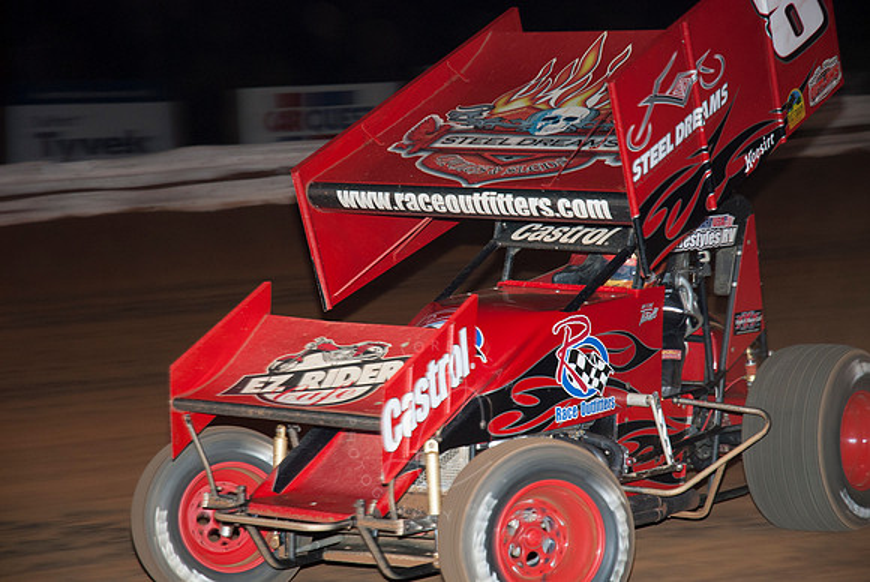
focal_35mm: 105
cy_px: 291
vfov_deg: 13.1
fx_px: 2540
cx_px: 435
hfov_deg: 19.4
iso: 200
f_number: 4.5
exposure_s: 1/160
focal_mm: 70
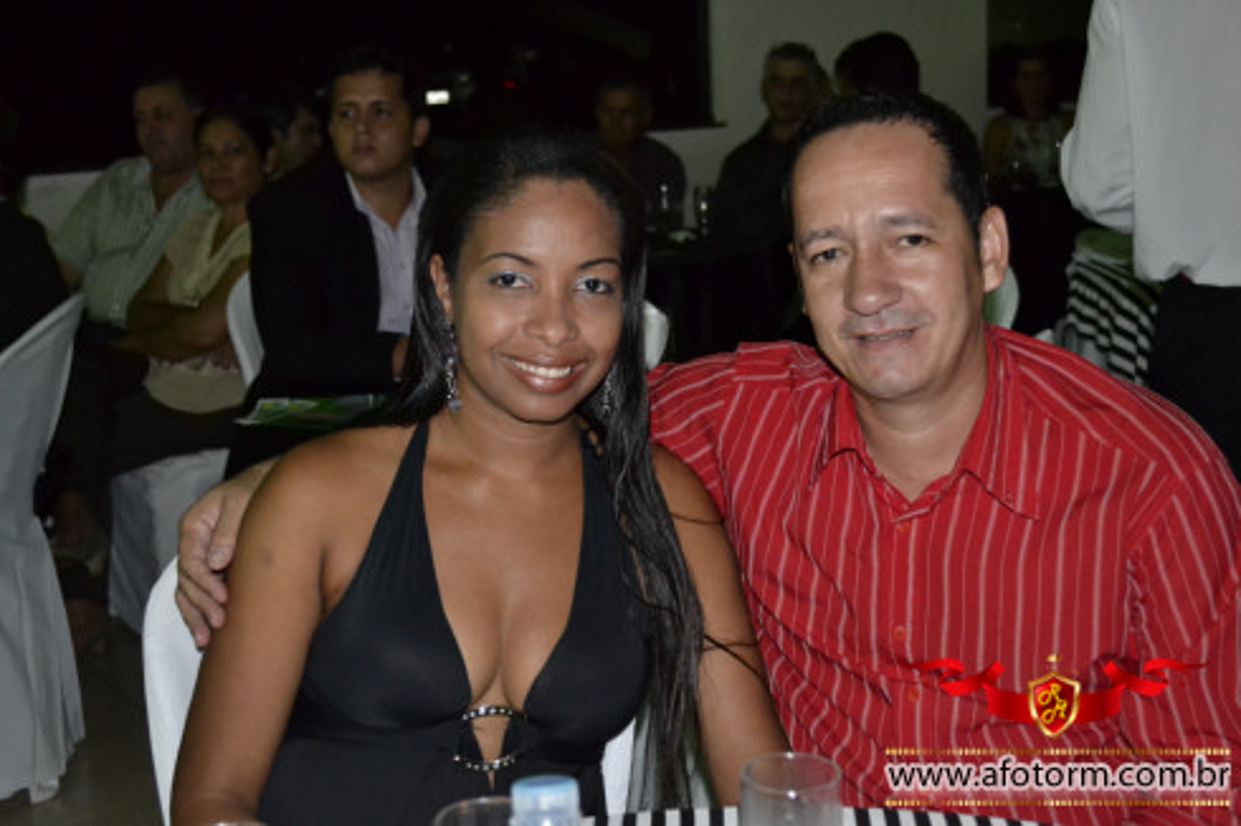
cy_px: 407
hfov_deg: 40.4
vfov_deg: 27.5
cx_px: 620
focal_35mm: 49
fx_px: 1688
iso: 3200
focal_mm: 32
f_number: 4.8
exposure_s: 1/60
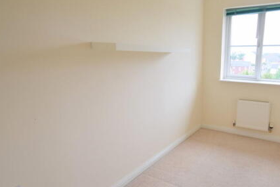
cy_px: 94
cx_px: 200
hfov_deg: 72.2
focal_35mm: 23
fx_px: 179
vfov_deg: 55.1
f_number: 5.6
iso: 400
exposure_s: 1/125
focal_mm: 10
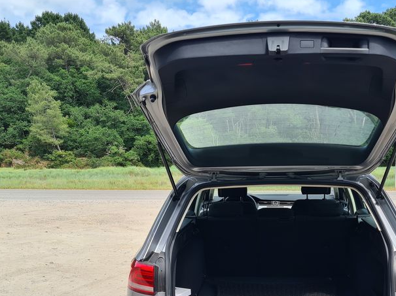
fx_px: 492
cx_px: 248
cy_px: 216
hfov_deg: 43.5
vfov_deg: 33.0
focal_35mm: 43
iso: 50
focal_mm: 5.4
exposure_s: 1/1324
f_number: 1.8
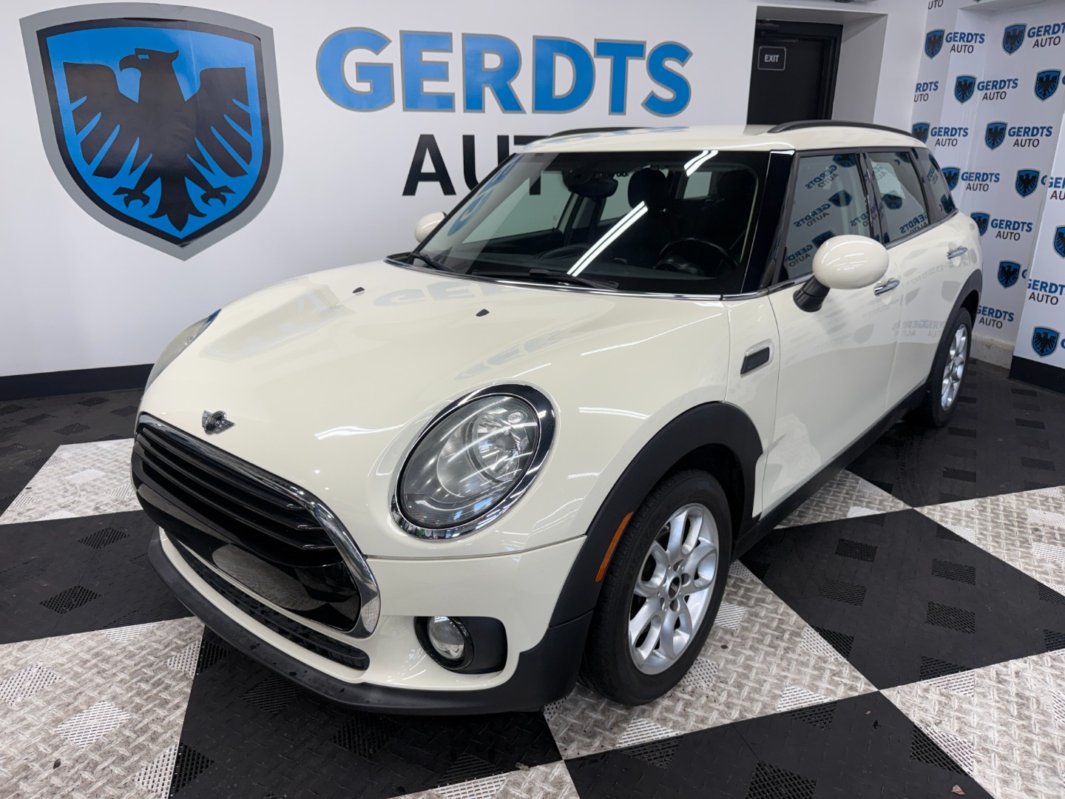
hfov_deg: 71.6
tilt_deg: -17.6
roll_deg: -0.6
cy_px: 400
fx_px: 738
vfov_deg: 56.8
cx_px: 532
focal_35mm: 24
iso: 64
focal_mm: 6.76
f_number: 1.78
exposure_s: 1/161
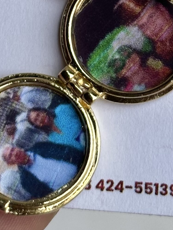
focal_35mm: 195
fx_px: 1299
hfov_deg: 7.6
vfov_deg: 10.0
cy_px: -24
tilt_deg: -68.6
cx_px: 76
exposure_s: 1/1272
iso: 64
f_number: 1.78
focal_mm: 6.86
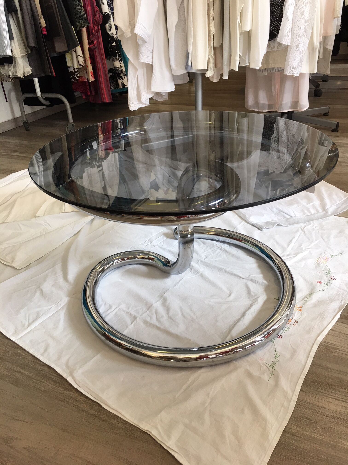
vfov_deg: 61.7
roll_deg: +3.2
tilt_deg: -28.5
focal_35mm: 29
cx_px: 174
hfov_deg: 48.2
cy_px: 232
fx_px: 389
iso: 32
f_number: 2.2
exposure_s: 1/33
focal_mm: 4.15
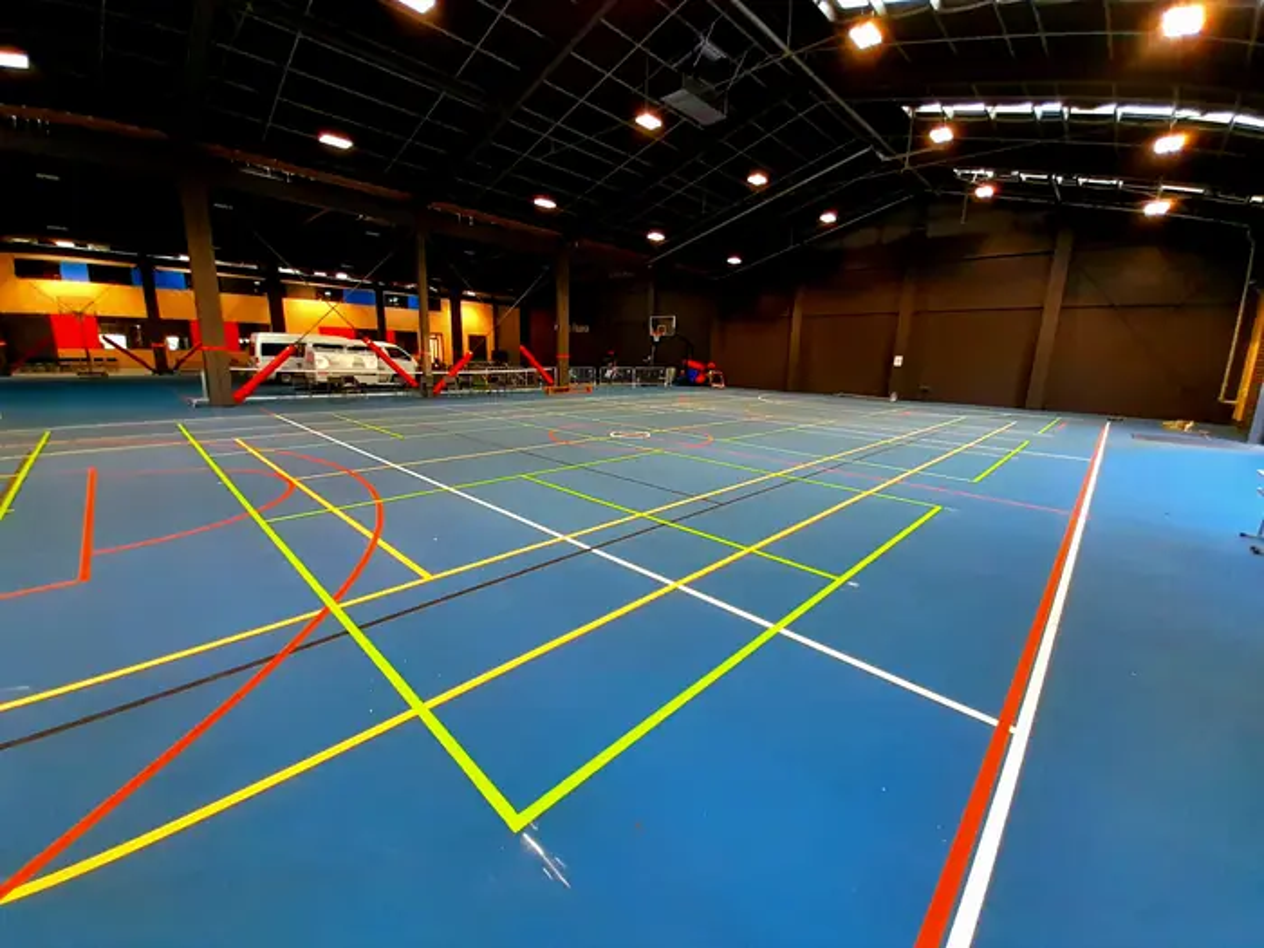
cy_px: 474
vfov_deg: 89.9
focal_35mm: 13
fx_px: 475
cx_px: 632
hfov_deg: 106.2
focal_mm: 1.13
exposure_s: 1/50
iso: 250
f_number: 2.2
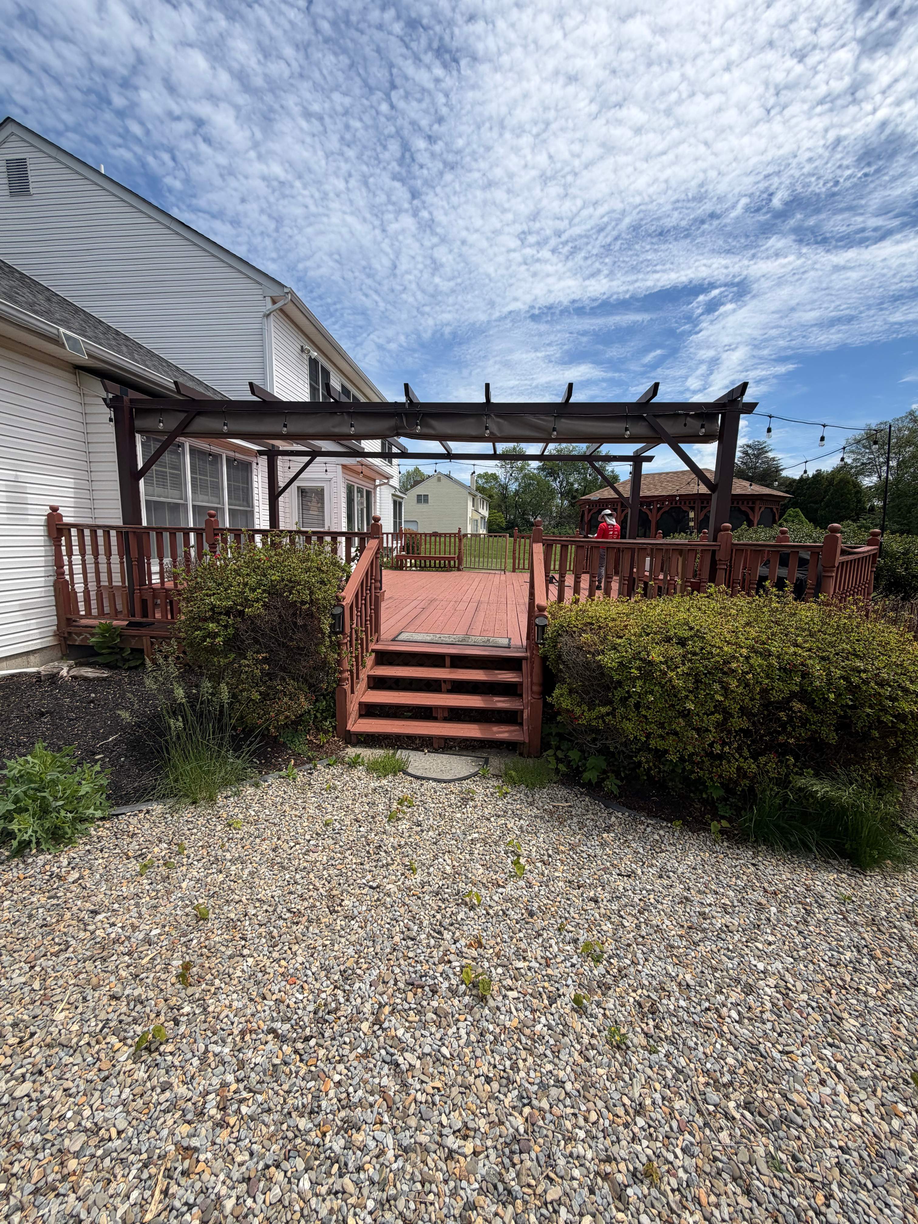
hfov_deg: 85.7
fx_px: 495
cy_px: 612
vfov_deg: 102.1
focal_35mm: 14
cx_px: 459
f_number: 2.2
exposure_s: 1/888
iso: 20
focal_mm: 2.22
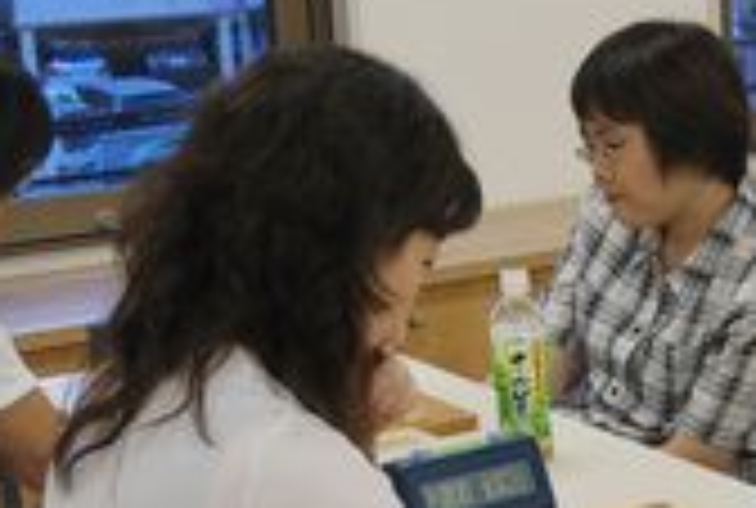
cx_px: 630
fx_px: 2281
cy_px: 429
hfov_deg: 18.6
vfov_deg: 12.6
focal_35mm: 108
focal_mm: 27
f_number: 5
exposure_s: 1/40
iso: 200
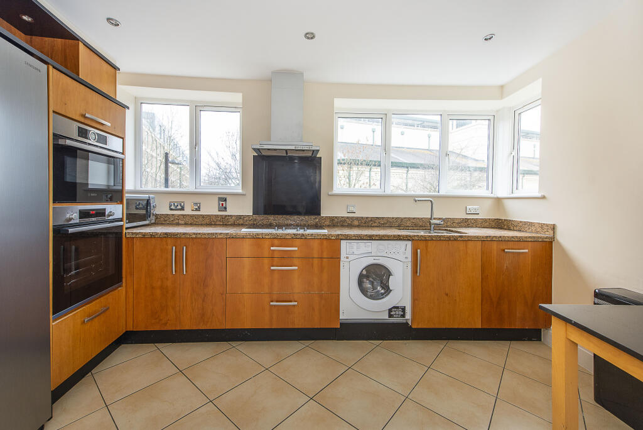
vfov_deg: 81.3
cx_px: 322
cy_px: 215
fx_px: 250
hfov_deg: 104.2
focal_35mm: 14
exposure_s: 1/15
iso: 400
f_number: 5.6
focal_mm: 14
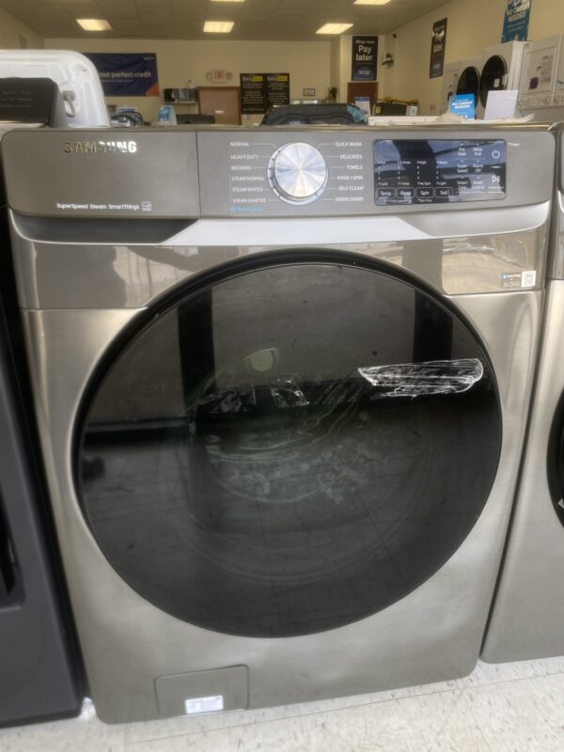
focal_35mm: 26
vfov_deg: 67.3
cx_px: 282
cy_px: 376
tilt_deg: -20.4
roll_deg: +0.2
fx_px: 565
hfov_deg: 53.1
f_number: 1.8
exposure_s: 1/122
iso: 32
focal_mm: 4.25
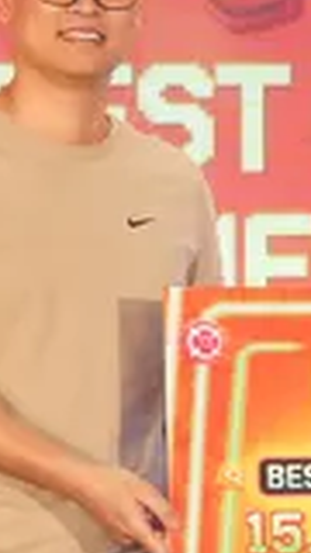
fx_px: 5047
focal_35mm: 344
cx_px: 480
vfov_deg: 6.3
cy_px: 365
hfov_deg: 3.5
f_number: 4
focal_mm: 52.5
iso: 1250
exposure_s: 1/160
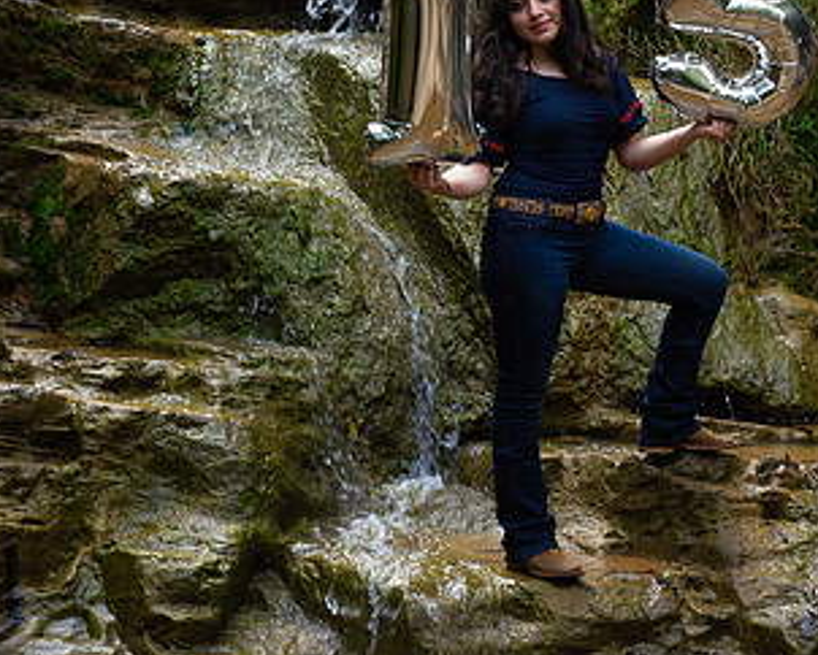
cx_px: 590
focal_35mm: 90
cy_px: 191
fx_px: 2180
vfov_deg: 17.0
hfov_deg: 21.1
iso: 400
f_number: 11
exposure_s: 1/160
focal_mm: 50
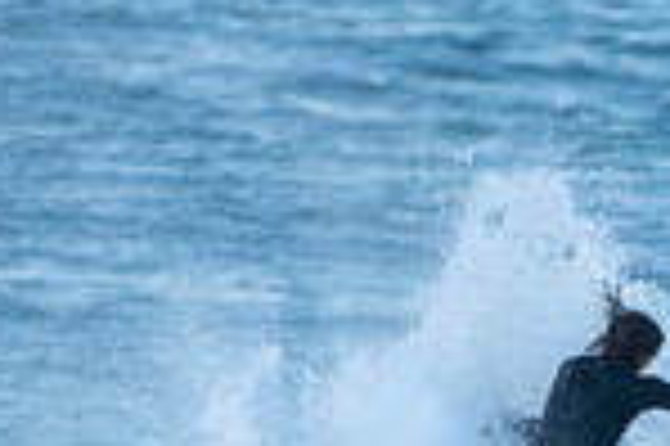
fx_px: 54396
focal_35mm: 2926
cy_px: 606
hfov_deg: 0.7
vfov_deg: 0.5
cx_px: 845
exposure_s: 1/1600
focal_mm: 500
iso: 900
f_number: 5.6
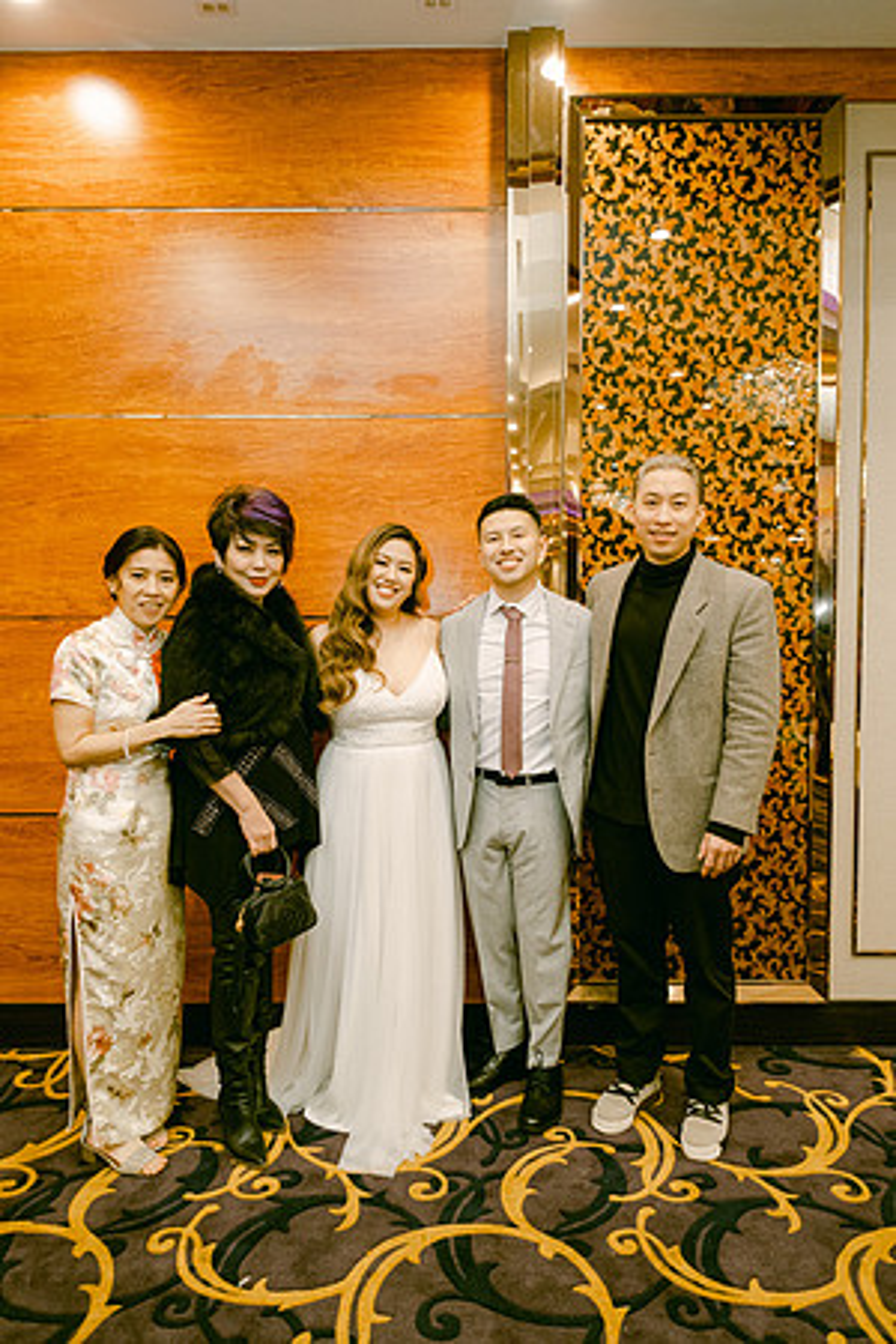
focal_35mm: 24
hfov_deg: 53.1
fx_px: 896
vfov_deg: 73.7
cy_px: 672
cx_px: 448
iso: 800
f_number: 2.8
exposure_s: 1/125
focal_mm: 16
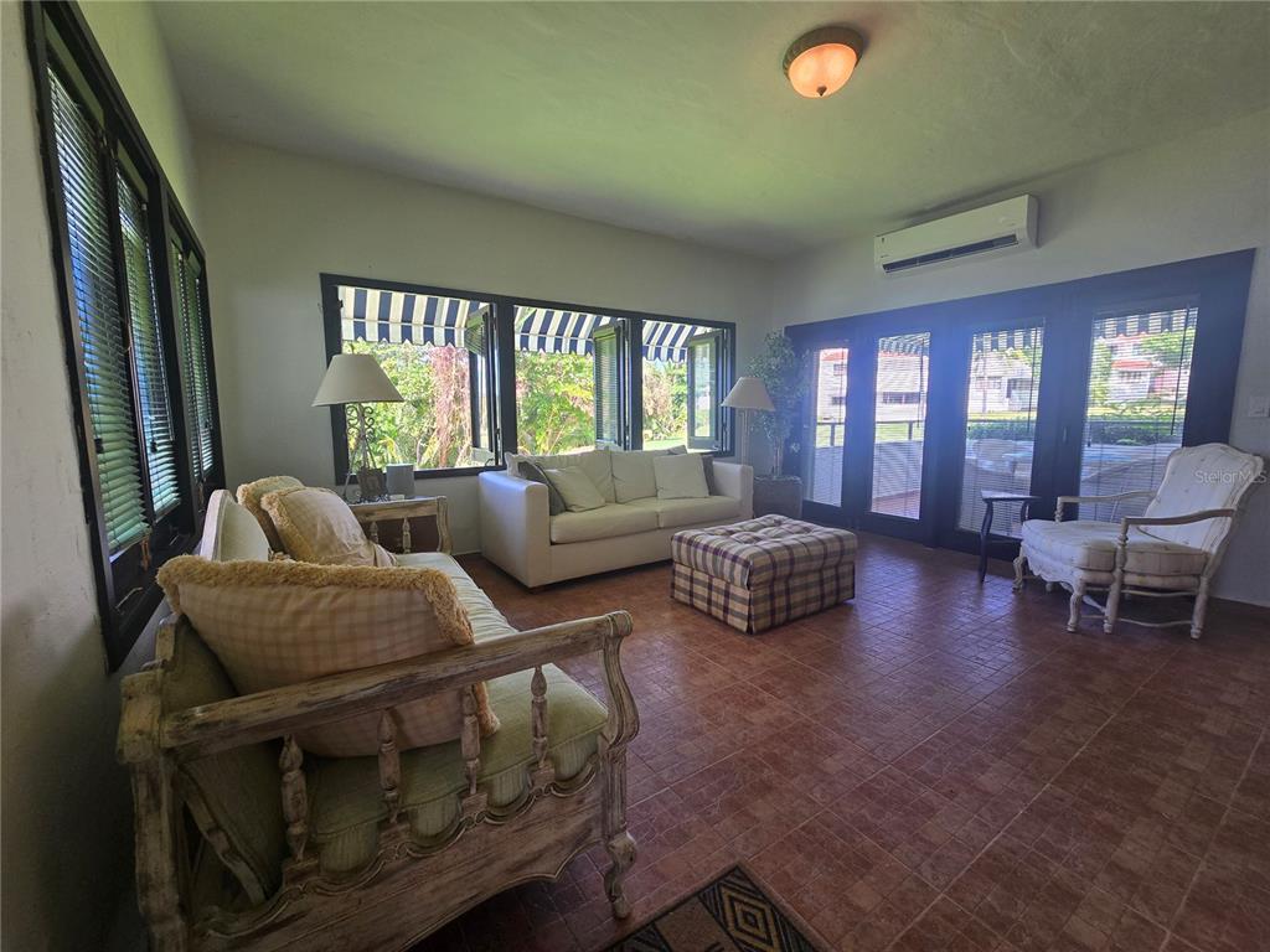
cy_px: 476
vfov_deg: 89.9
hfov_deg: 106.2
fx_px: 477
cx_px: 635
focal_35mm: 13
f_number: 2.2
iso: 64
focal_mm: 2.2
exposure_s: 1/120
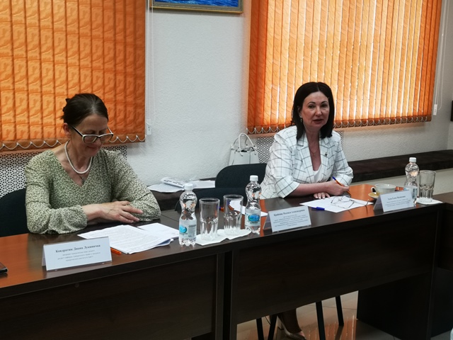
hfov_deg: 38.9
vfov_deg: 29.7
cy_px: 170
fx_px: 641
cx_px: 226
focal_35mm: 49
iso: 160
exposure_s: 1/100
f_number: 1.8
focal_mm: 5.58
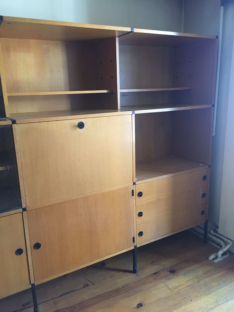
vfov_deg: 61.7
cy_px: 156
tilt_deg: -12.7
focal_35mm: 29
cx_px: 117
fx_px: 261
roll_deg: +0.8
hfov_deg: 48.2
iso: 200
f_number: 2.2
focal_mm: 4.15
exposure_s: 1/33
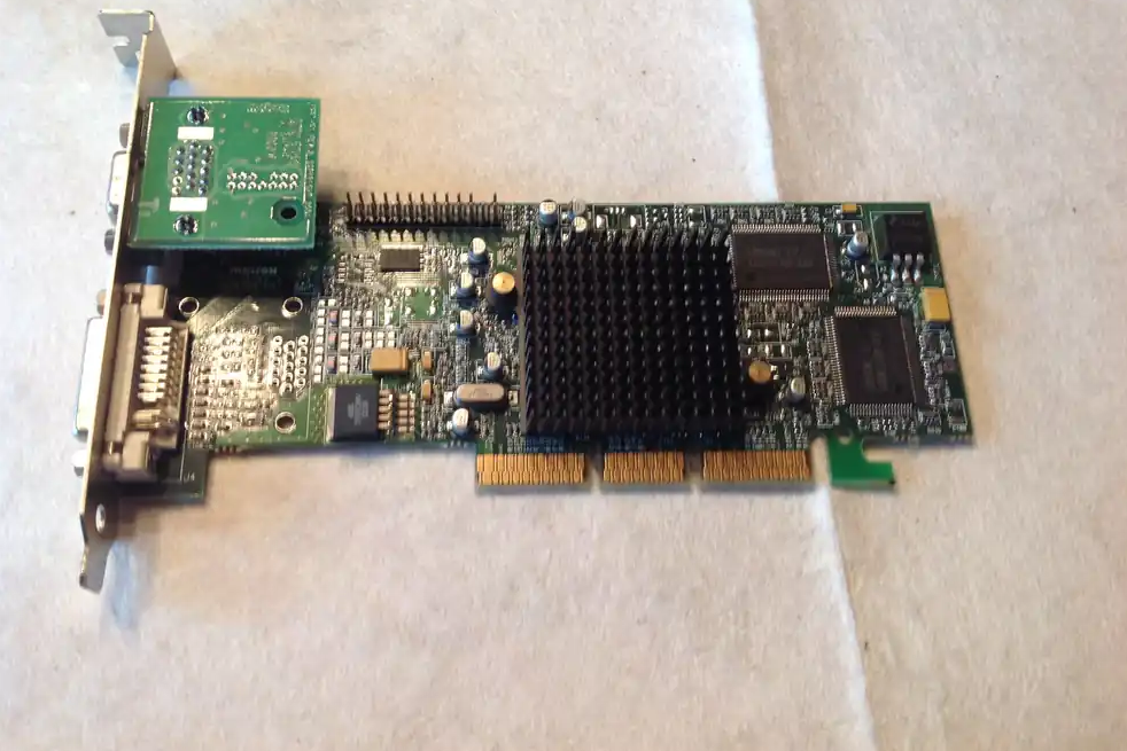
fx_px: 1158
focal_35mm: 37
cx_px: 572
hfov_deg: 51.9
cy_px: 330
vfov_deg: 35.9
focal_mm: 4.28
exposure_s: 1/15
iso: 64
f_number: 2.4
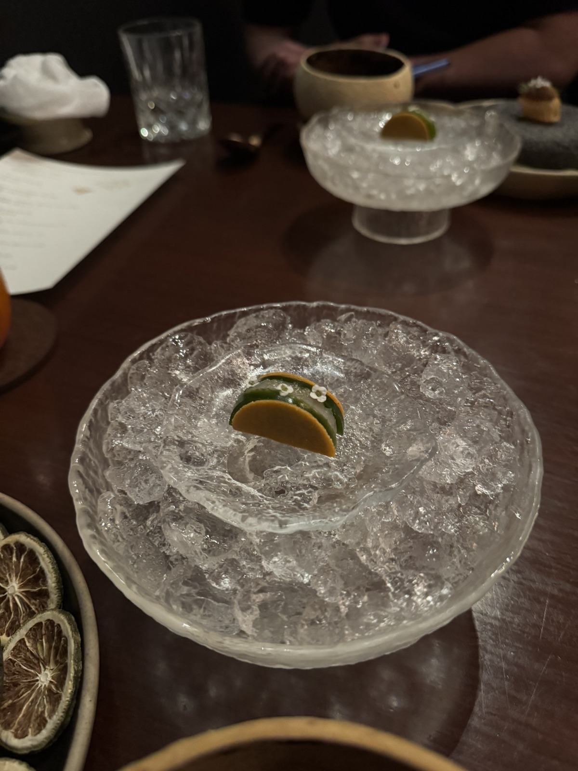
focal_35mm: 24
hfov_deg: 56.8
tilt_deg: -41.7
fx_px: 534
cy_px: 386
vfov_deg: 71.6
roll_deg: +3.1
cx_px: 289
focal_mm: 6.76
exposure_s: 1/33
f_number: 1.78
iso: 1000
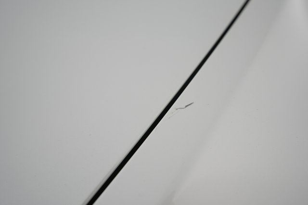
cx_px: 154
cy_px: 102
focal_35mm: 28
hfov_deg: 65.5
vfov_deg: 46.4
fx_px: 239
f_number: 5
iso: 1250
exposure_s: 1/100
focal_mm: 28
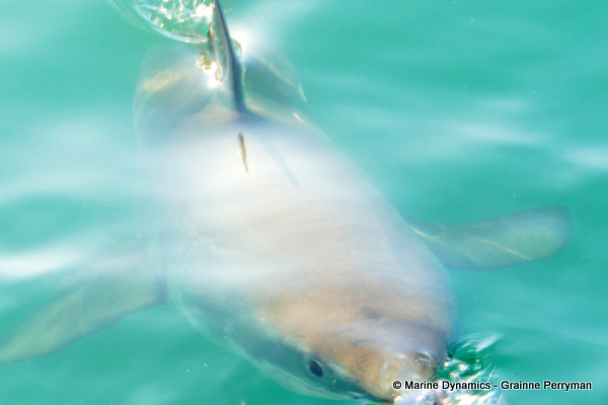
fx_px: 1469
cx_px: 304
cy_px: 202
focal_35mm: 87
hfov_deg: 23.4
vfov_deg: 15.7
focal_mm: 31.83
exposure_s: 1/200
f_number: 3.8
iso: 125
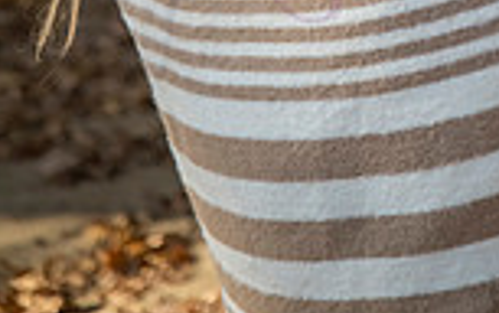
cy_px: -404
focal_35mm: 254
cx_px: 476
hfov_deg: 8.2
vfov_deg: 5.1
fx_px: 3458
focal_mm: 85
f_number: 5
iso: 800
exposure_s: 1/320
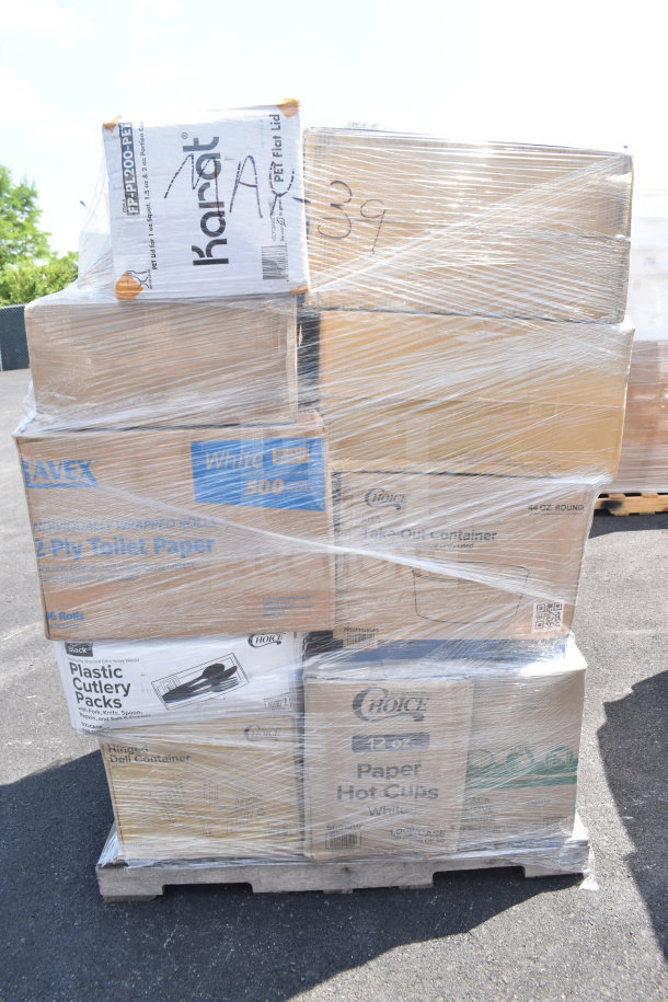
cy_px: 501
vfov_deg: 67.4
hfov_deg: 47.9
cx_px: 334
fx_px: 751
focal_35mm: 27
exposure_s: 1/200
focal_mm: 18
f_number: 7.1
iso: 200
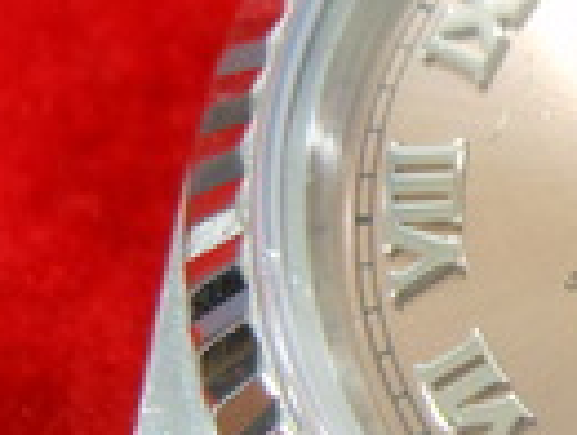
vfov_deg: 10.3
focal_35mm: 144
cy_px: 209
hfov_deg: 13.0
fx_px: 2405
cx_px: 839
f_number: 4.3
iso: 400
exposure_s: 1/8
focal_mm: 6.9
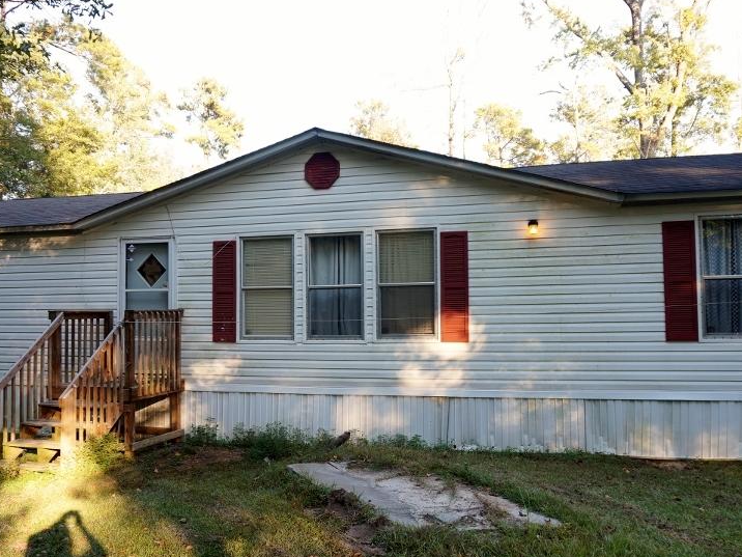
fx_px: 707
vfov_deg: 42.9
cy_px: 277
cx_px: 374
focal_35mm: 33
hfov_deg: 55.4
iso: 100
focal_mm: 16
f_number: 4.5
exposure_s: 1/60
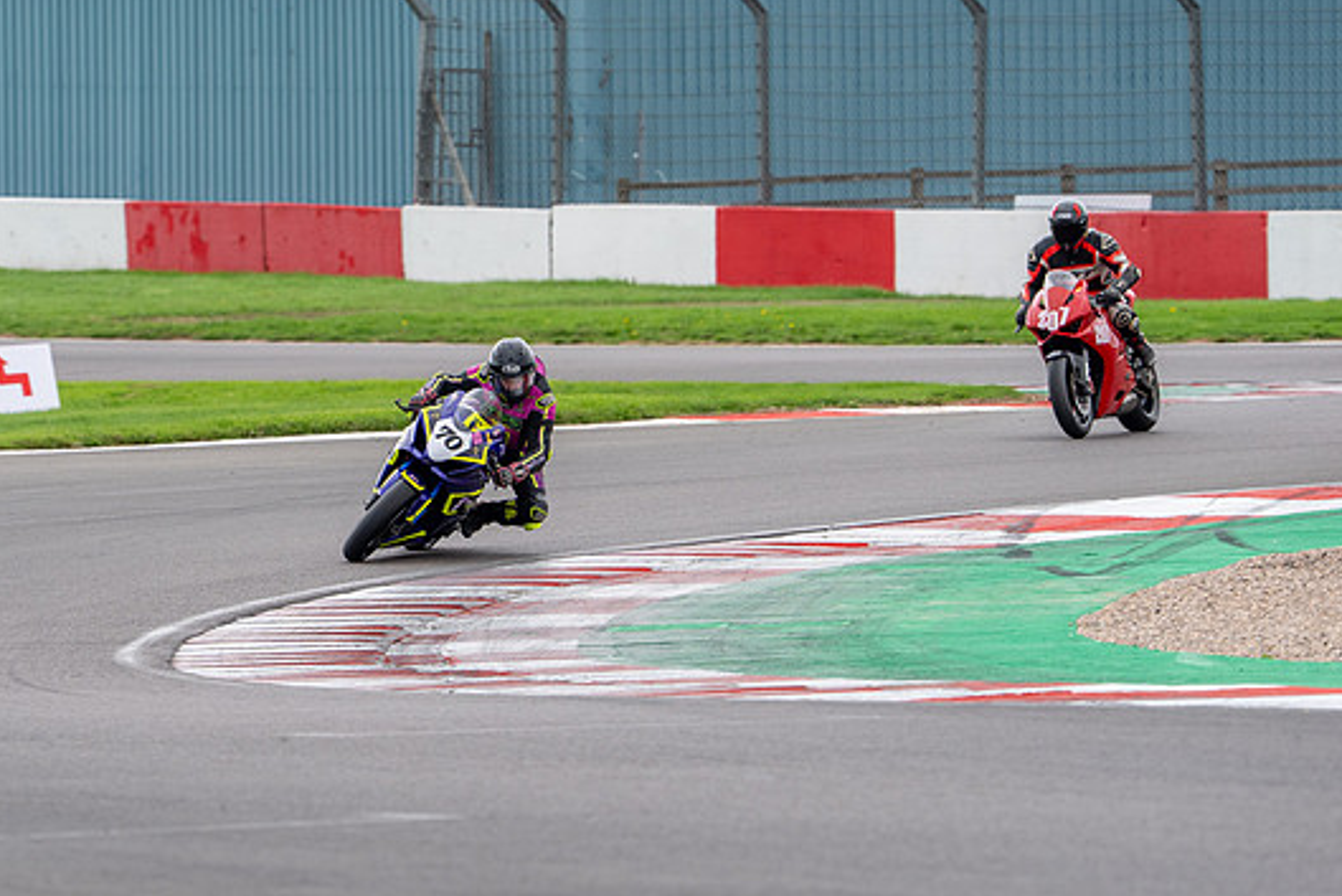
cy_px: 418
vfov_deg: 3.6
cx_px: 502
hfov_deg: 5.5
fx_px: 14094
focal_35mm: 378
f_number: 6.3
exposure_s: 1/400
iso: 400
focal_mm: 288
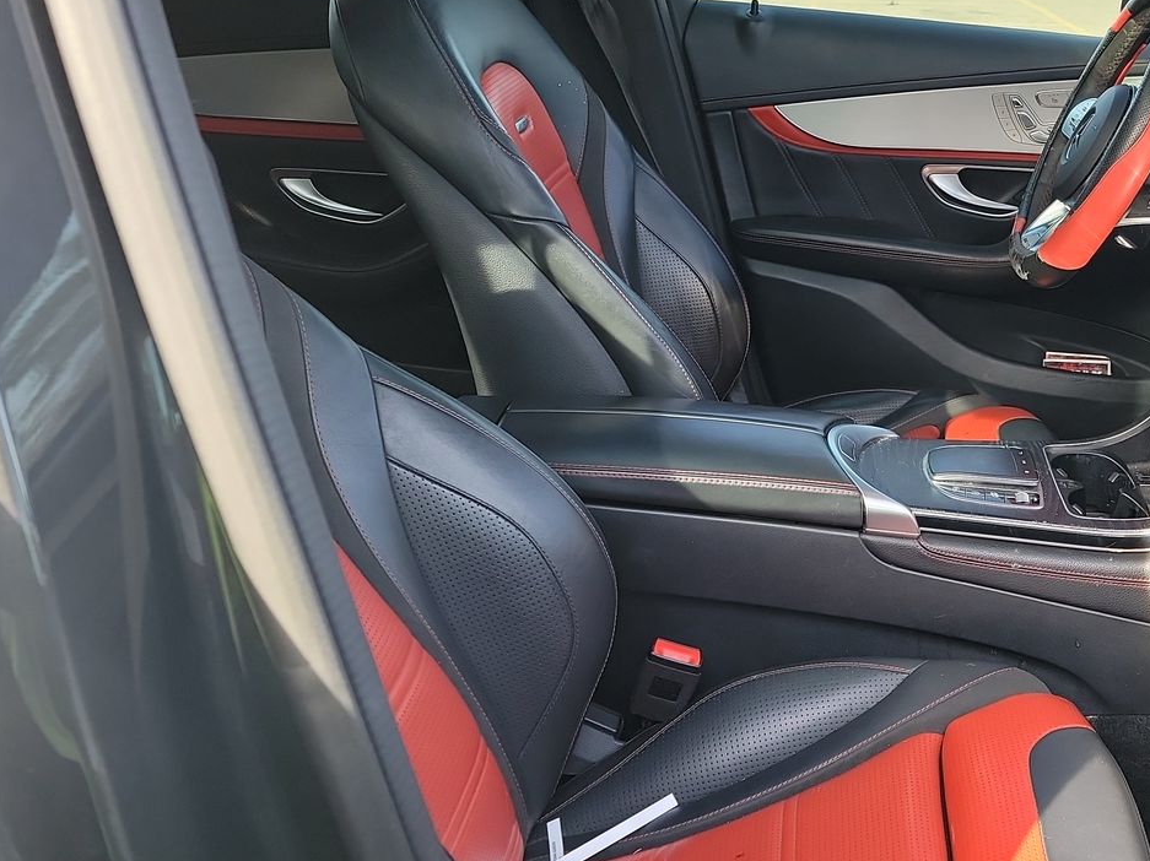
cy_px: 527
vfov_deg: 35.0
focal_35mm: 41
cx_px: 880
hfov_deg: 44.1
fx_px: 1362
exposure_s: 1/59
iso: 95
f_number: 1.8
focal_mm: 6.7
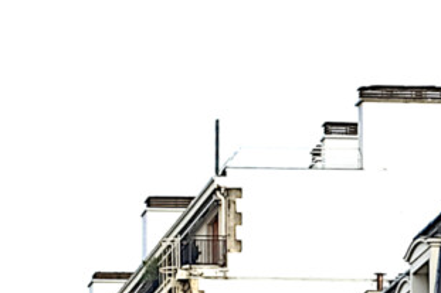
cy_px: 856
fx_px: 3306
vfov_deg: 4.9
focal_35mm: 270
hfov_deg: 7.4
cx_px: -337
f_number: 5.6
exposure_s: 1/200
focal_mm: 23
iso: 200
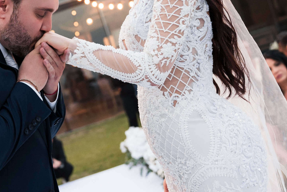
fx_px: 710
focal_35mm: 89
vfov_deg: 15.3
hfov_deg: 22.5
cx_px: 55
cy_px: 50
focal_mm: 39
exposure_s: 1/200
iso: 1600
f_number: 3.2
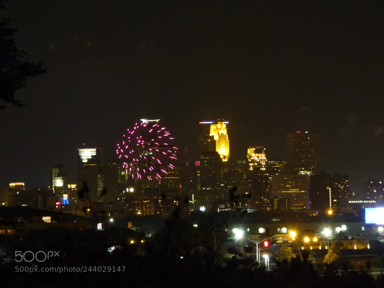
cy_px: 144
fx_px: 2097
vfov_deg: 7.9
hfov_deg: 10.5
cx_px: 192
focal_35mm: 189
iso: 1250
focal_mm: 33.93
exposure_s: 1/2.5
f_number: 5.5
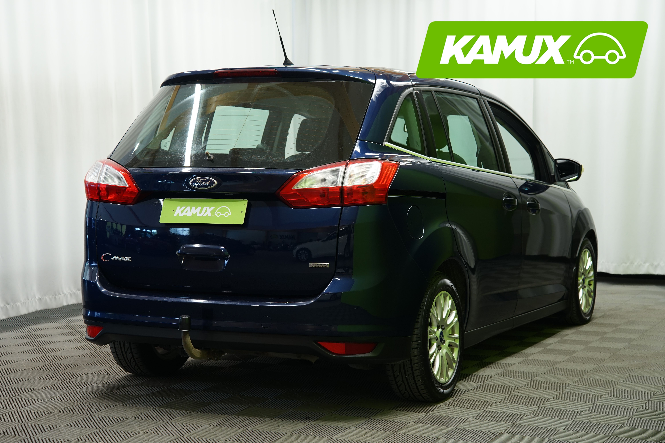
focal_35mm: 67
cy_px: 222
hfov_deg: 30.1
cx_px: 332
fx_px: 1238
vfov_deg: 20.3
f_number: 5.6
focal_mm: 67
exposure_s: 1/15
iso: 500
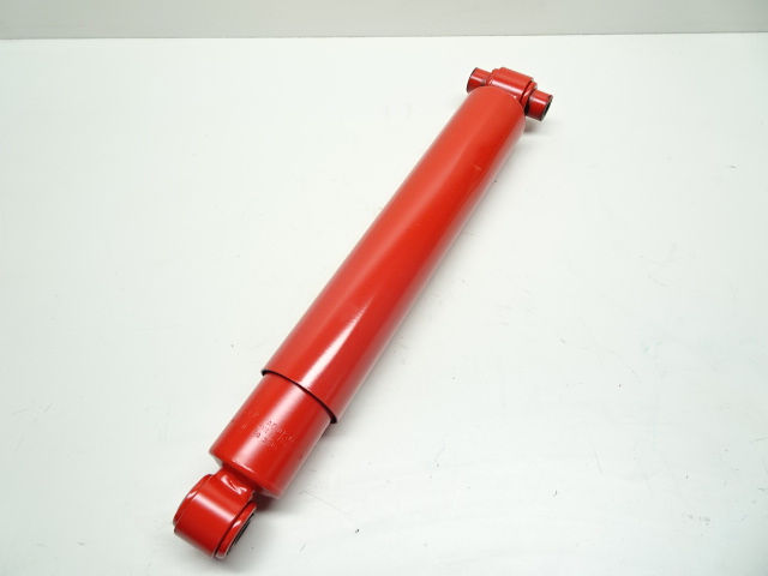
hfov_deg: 71.6
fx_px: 532
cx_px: 384
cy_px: 288
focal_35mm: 24
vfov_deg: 56.8
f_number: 3.5
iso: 80
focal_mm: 4.1
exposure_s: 1/40
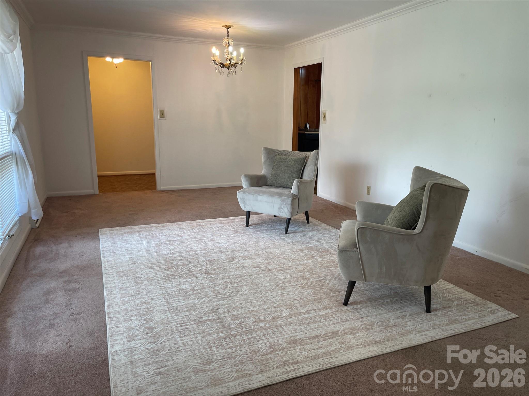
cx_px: 264
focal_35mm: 26
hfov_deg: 67.3
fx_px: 397
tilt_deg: -12.4
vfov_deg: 53.1
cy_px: 198
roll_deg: -1.2
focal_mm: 5.1
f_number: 1.6
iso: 100
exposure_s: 1/120
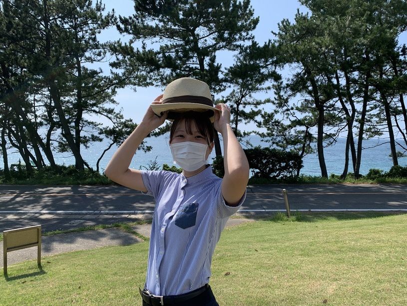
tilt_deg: -4.3
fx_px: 306
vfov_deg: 53.1
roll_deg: -1.3
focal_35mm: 26
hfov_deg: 67.3
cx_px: 204
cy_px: 153
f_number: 1.8
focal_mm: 4.25
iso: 25
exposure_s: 1/2114
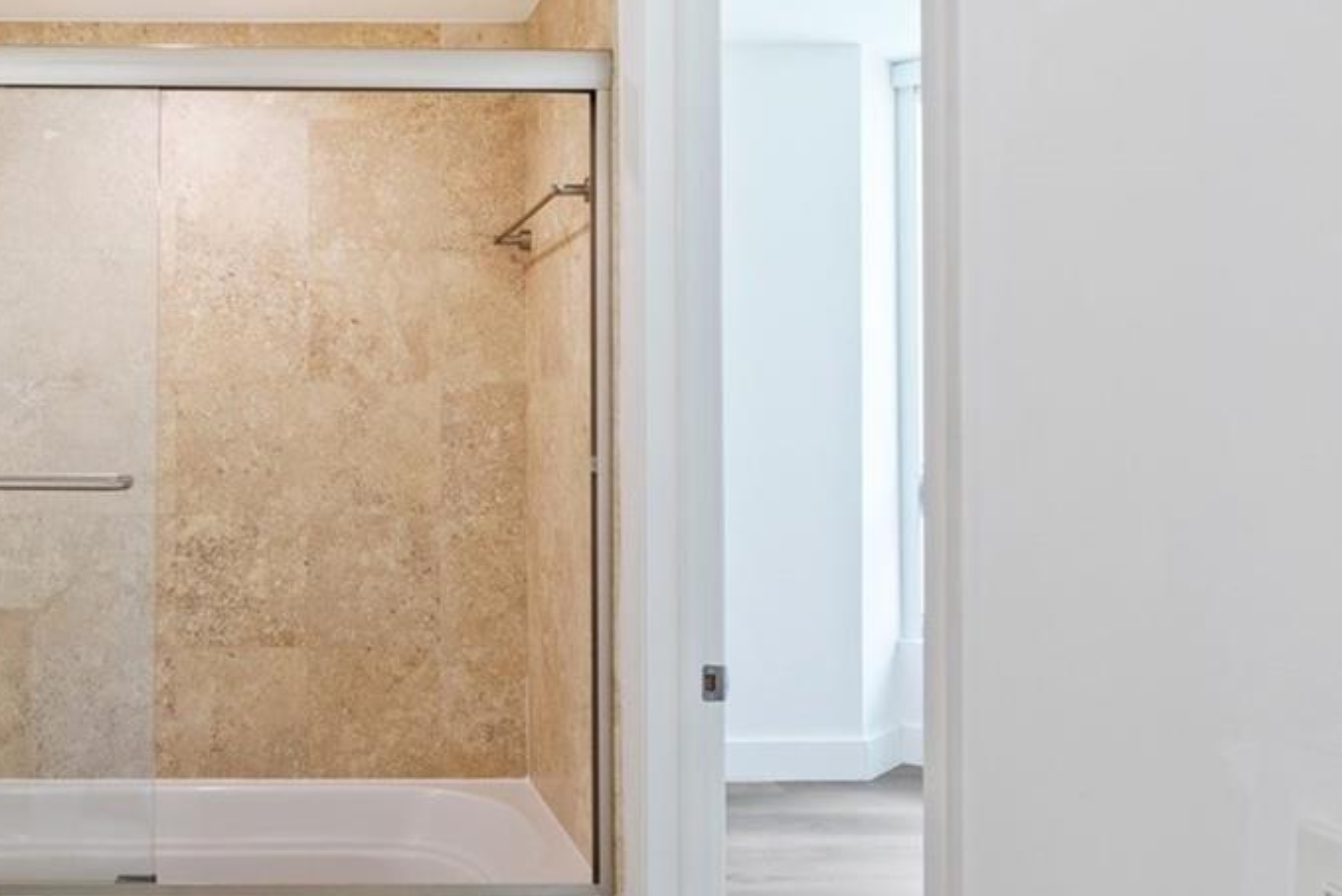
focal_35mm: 33
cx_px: 257
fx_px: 1230
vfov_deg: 40.0
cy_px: 434
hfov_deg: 53.2
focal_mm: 14
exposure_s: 1/13
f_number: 8
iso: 450
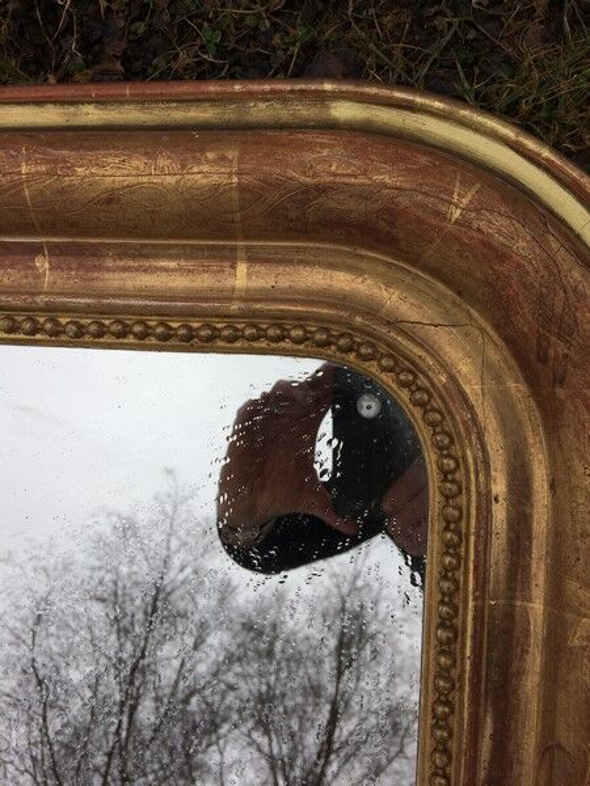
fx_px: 659
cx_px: 295
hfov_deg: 48.2
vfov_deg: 61.7
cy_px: 393
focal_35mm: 29
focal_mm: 4.15
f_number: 2.2
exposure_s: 1/1109
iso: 32
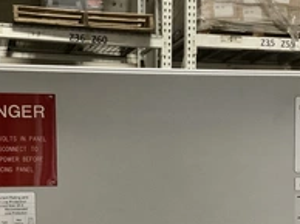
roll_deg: -0.6
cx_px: 169
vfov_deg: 22.4
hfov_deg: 30.3
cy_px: 195
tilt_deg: -5.1
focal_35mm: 64
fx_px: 554
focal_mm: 3.3
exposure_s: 1/40
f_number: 2.4
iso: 400
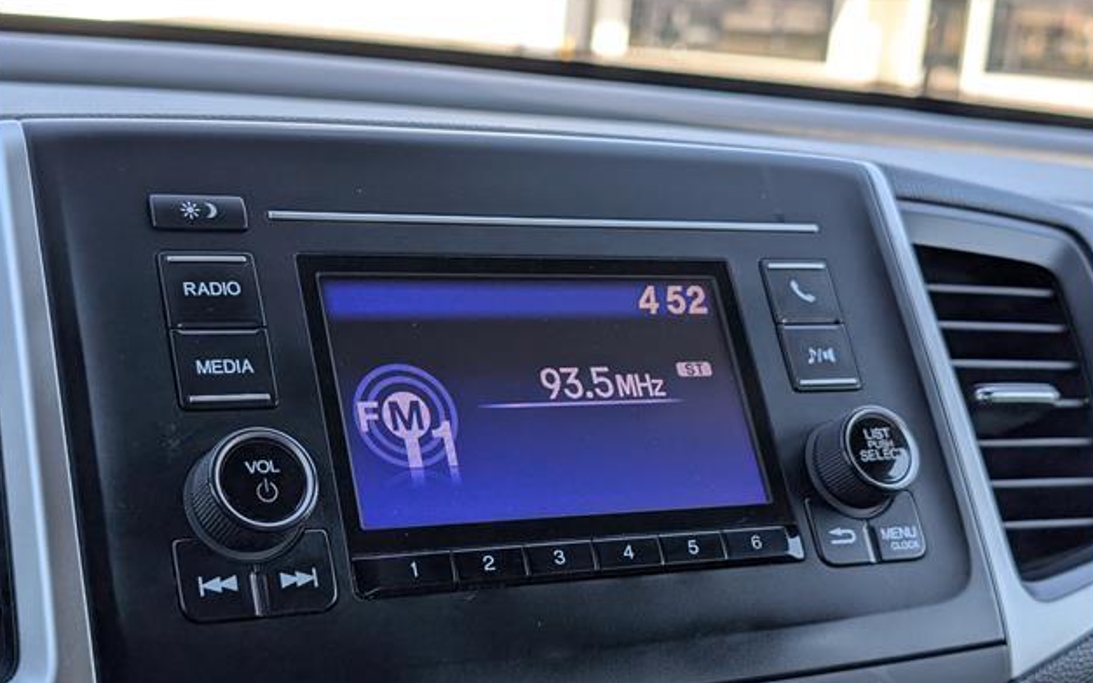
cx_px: 547
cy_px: 408
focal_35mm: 53
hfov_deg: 38.2
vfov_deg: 24.4
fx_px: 1579
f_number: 1.68
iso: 26
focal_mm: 6.9
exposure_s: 1/278
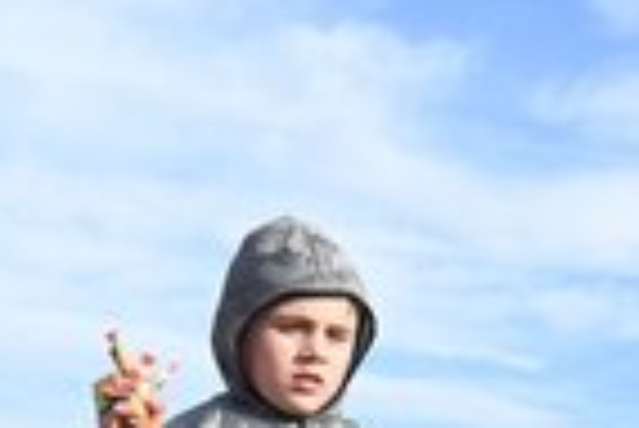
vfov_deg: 11.1
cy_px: 509
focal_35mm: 121
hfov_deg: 15.8
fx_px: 2150
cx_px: 891
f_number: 22
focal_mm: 43
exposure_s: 1/200
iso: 1000
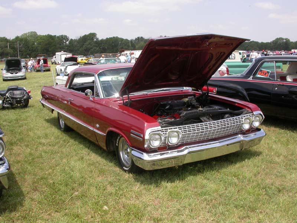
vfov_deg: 37.7
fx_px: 326
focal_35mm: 38
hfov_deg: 49.0
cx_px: 148
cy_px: 112
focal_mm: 7.85
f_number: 6.7
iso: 100
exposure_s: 1/302
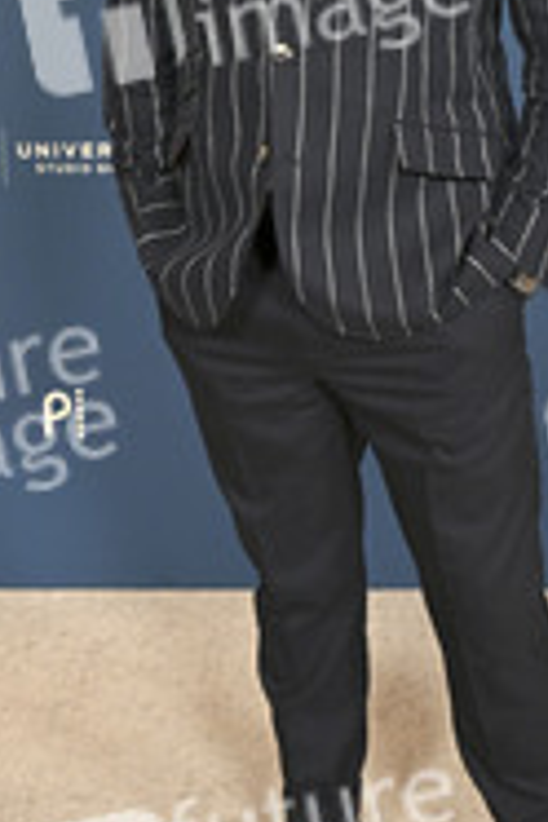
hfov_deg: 15.9
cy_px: 212
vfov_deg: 23.4
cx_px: 371
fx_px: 1964
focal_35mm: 86
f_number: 5.6
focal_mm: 40
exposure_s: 1/320
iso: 2000
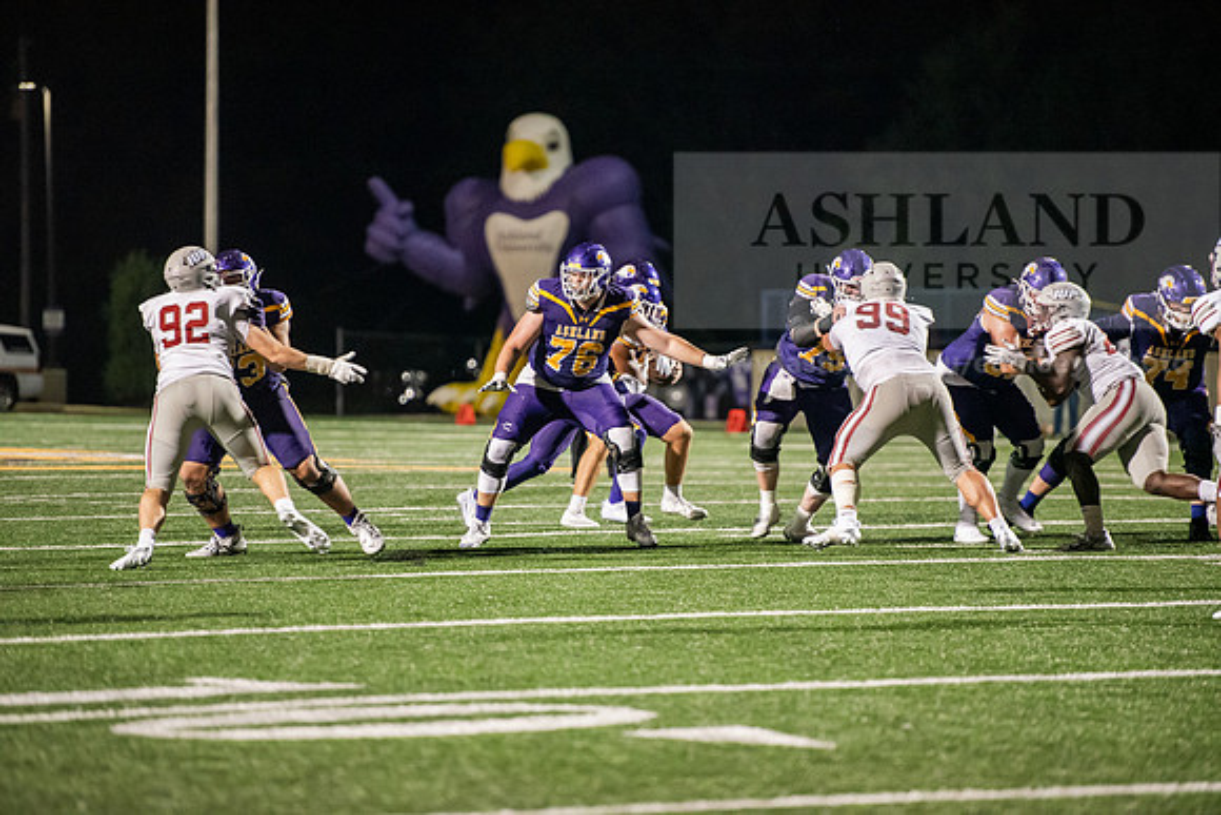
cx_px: 610
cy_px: 408
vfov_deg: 6.9
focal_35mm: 200
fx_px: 6785
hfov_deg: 10.3
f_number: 3.2
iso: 5000
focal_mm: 200
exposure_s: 1/400
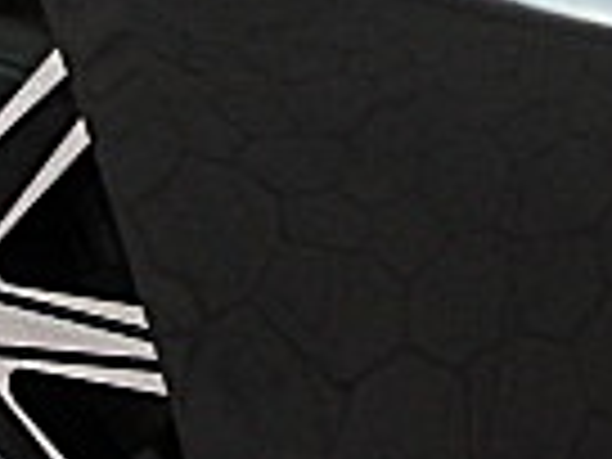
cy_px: 50
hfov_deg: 11.5
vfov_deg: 8.7
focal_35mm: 170
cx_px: 554
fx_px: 3006
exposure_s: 1/80
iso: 200
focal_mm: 6.3
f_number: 2.8
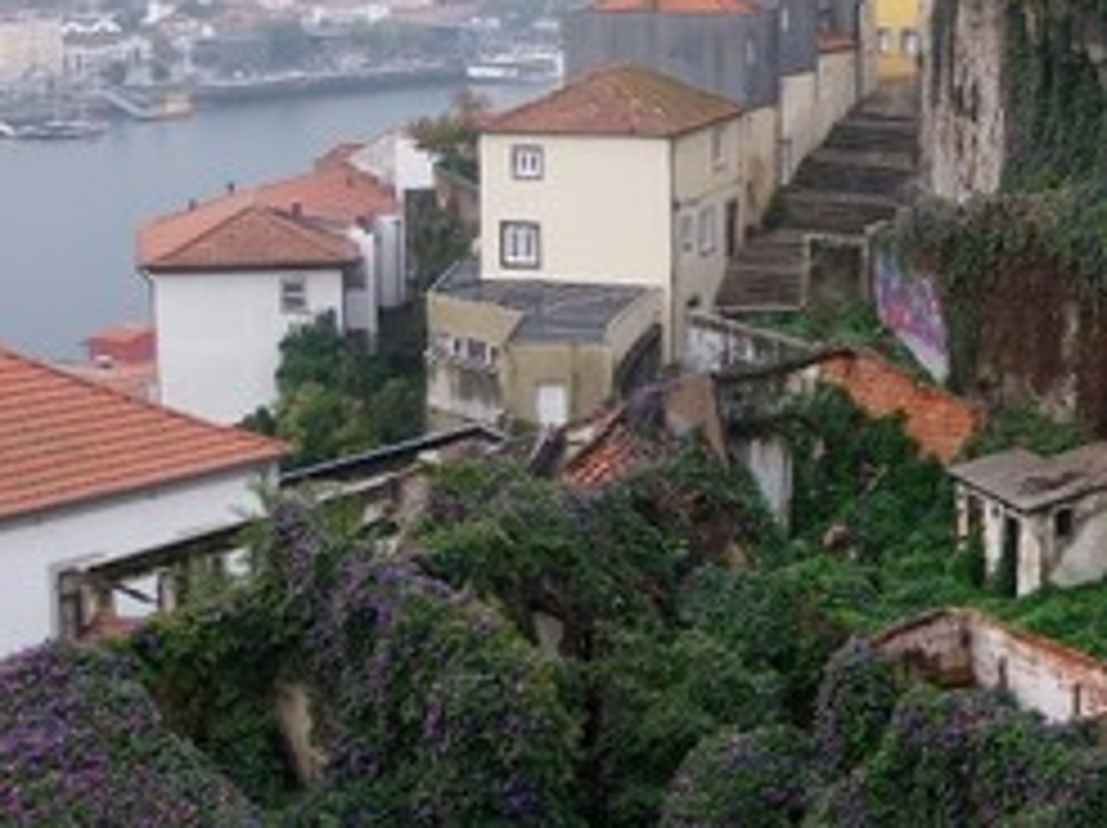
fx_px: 2141
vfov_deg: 21.8
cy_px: 277
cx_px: 1071
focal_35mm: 67
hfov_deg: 27.5
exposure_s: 1/125
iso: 100
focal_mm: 5.9
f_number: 3.4
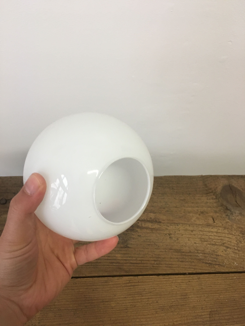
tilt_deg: -53.8
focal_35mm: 29
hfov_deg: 48.2
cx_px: 122
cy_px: 163
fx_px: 274
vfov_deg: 61.7
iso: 160
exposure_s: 1/33
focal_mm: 4.15
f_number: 2.2
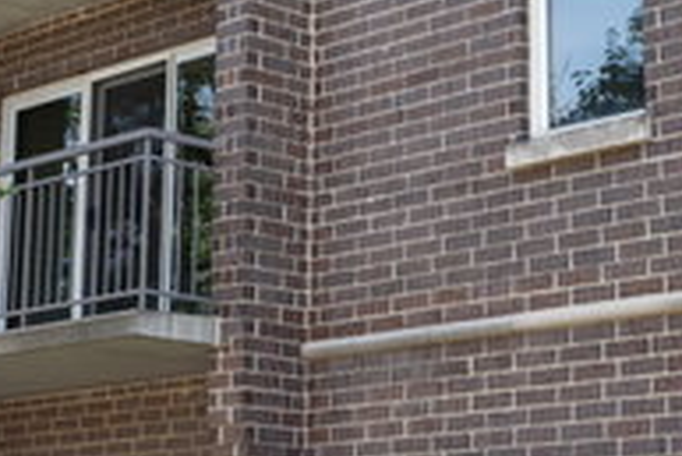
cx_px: 458
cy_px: 201
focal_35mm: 104
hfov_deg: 19.6
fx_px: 1972
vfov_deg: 13.2
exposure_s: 1/640
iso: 800
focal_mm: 42
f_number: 9
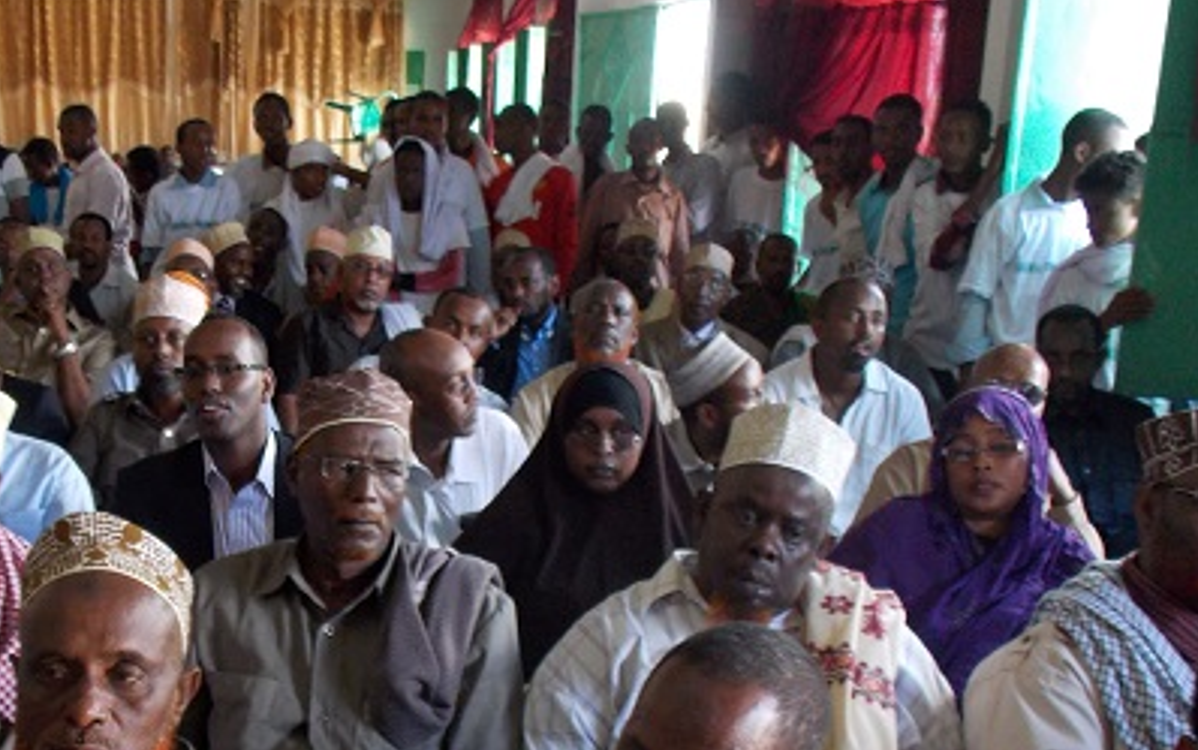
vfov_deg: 24.2
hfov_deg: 38.3
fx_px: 1698
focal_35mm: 52
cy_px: 669
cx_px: 384
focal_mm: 5.3
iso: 250
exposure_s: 1/30
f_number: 3.3
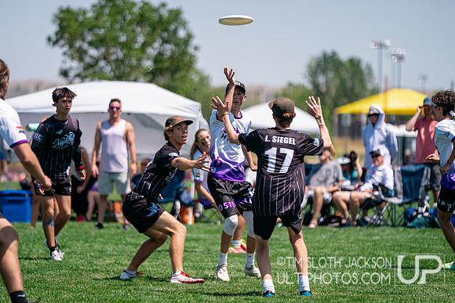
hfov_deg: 8.7
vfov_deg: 5.8
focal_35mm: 238
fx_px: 3004
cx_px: 217
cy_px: 163
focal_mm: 200
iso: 640
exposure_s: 1/10000
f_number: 2.8
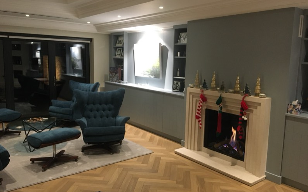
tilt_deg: -9.4
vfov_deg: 40.6
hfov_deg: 61.2
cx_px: 155
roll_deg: -1.5
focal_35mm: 31
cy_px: 93
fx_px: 260
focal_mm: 4.15
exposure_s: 1/17
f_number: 2.2
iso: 200
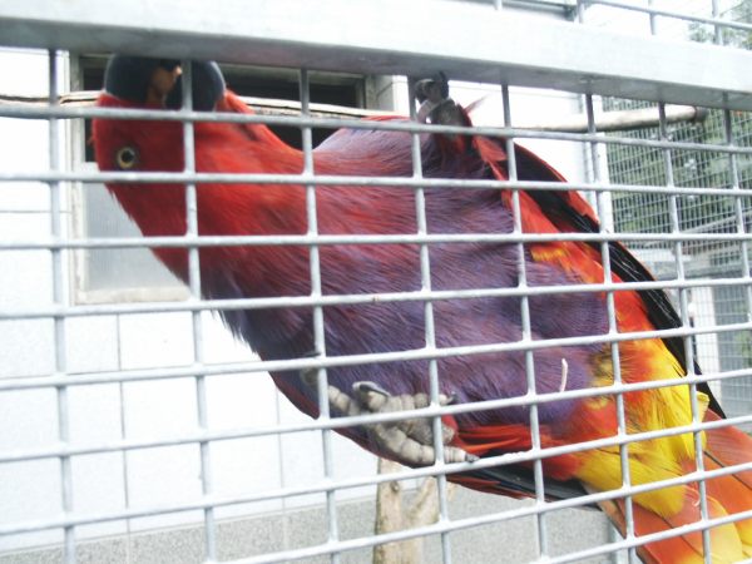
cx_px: 376
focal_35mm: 35
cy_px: 282
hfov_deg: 52.6
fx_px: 760
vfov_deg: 40.7
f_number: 3
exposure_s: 1/125
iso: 64
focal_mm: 7.19
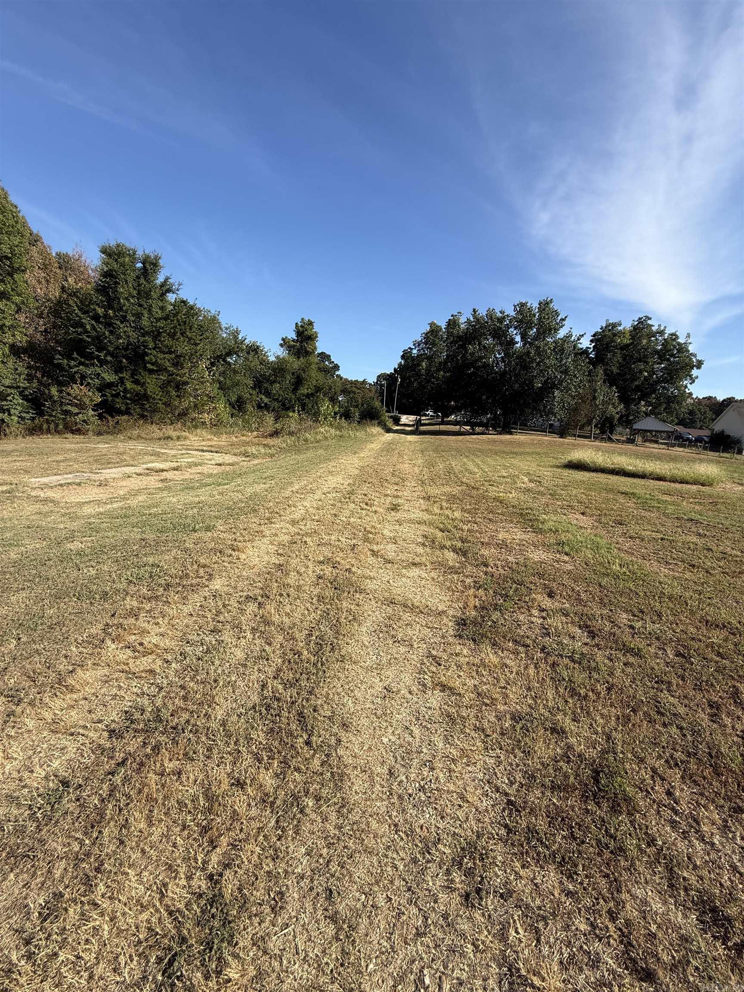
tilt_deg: -10.5
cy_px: 496
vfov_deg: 102.1
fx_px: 401
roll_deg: -5.6
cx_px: 372
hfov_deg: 85.7
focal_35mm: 14
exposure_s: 1/1497
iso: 50
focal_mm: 2.22
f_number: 2.2
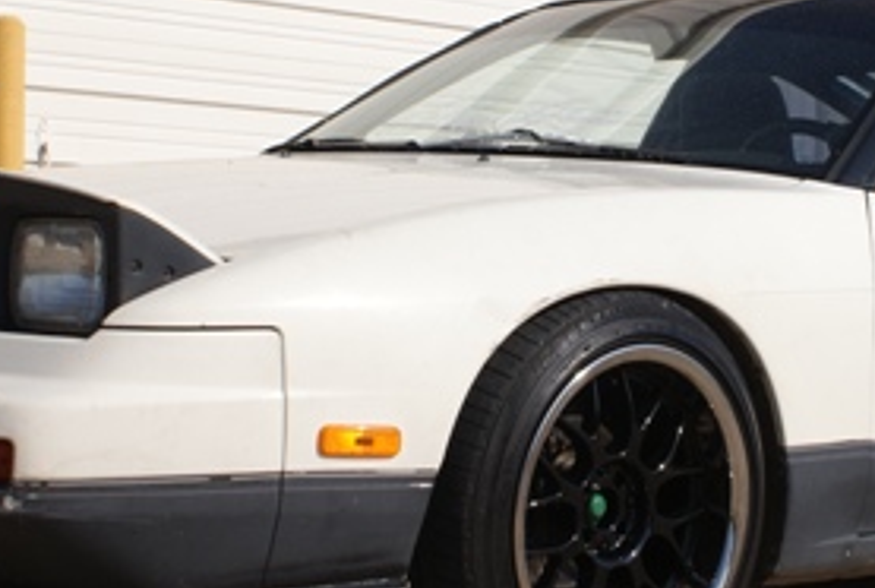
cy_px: 188
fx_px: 2387
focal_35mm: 98
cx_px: 602
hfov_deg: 20.7
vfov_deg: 14.0
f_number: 9
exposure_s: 1/250
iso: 100
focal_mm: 26
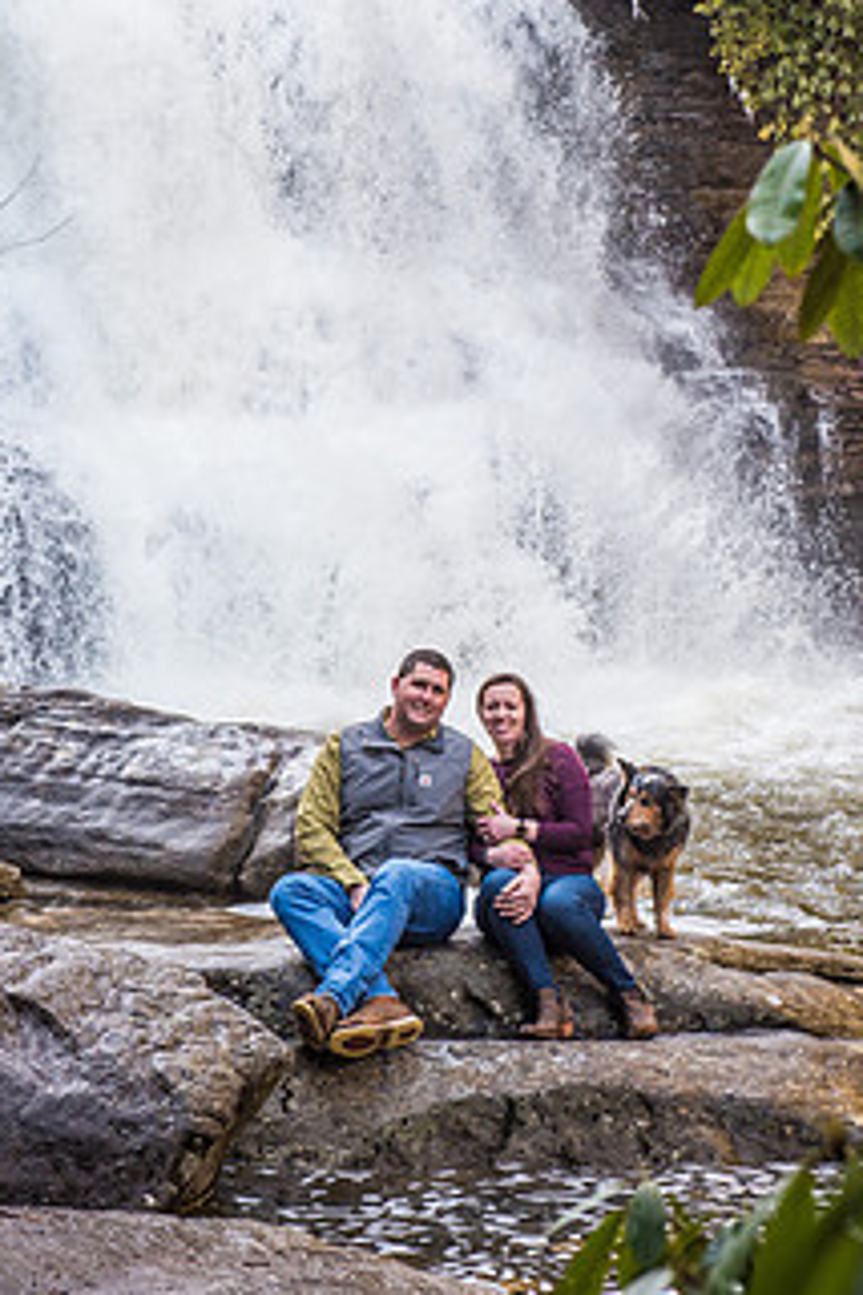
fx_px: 3524
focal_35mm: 98
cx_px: 391
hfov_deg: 14.0
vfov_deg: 20.8
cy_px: 472
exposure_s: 1/250
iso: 1600
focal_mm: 70
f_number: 6.3
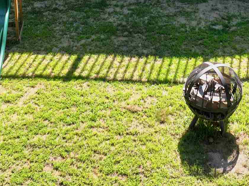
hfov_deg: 22.2
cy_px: -83
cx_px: 156
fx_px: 633
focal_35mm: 88
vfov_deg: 15.6
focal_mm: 12.29
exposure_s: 1/2000
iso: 330
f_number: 2.8
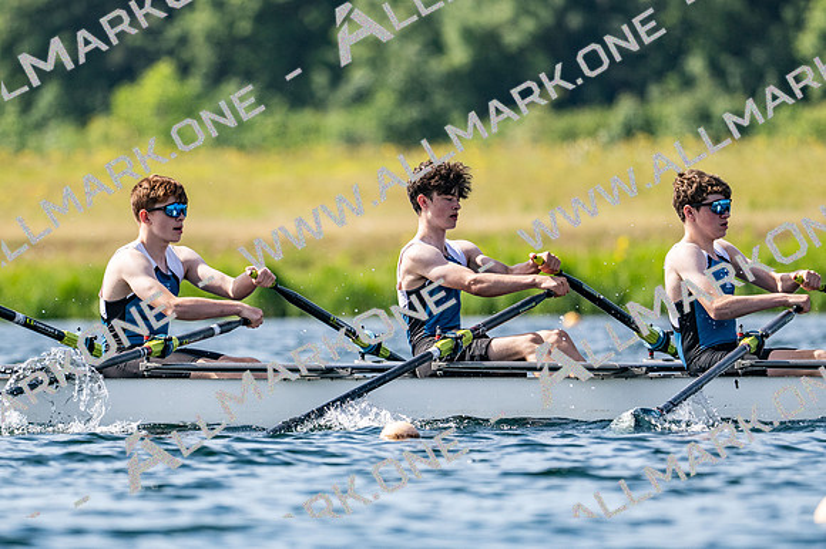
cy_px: 274
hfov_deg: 3.4
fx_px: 13758
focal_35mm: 600
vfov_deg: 2.3
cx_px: 413
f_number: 4.5
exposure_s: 1/2500
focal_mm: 400
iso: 250
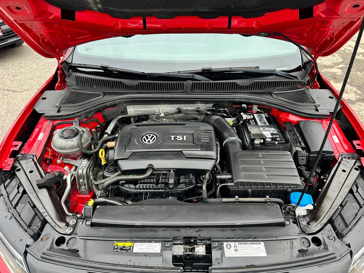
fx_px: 263
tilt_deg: -34.0
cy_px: 137
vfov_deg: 54.9
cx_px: 187
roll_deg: +0.4
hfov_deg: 69.4
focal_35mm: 25
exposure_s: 1/185
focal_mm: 6.86
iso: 64
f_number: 1.78
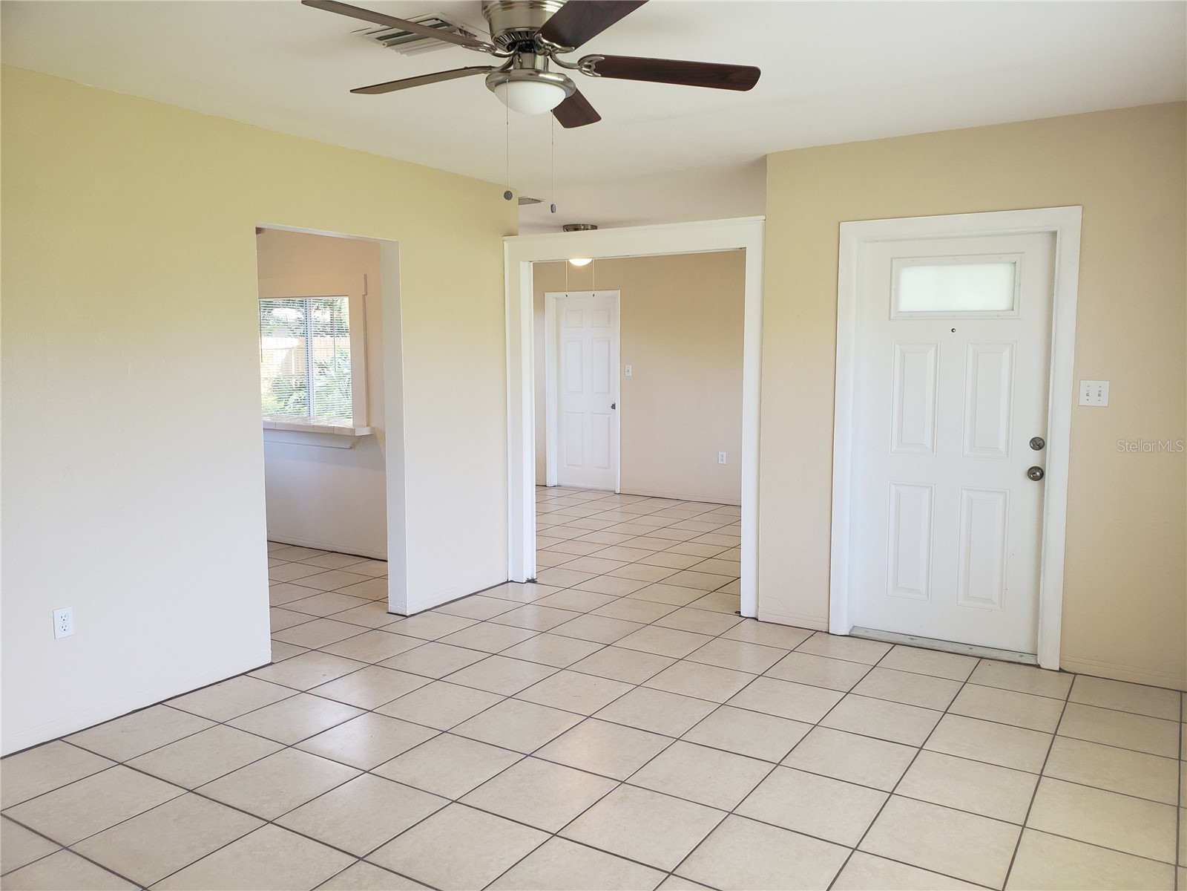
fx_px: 892
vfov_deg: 53.1
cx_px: 594
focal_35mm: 26
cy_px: 446
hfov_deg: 67.3
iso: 125
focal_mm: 4.3
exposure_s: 1/60
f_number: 2.4
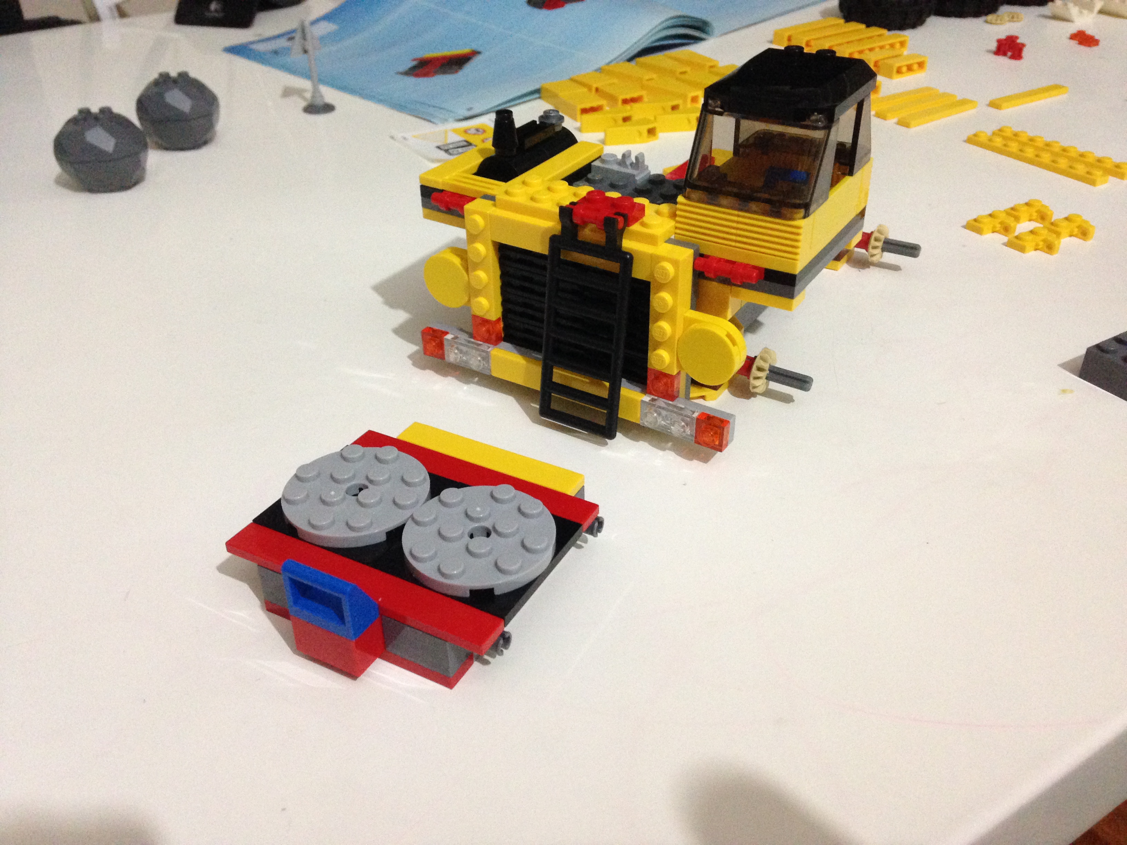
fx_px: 1074
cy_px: 422
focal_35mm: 33
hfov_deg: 55.4
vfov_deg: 42.9
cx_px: 564
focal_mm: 4.12
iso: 400
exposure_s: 1/17
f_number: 2.4
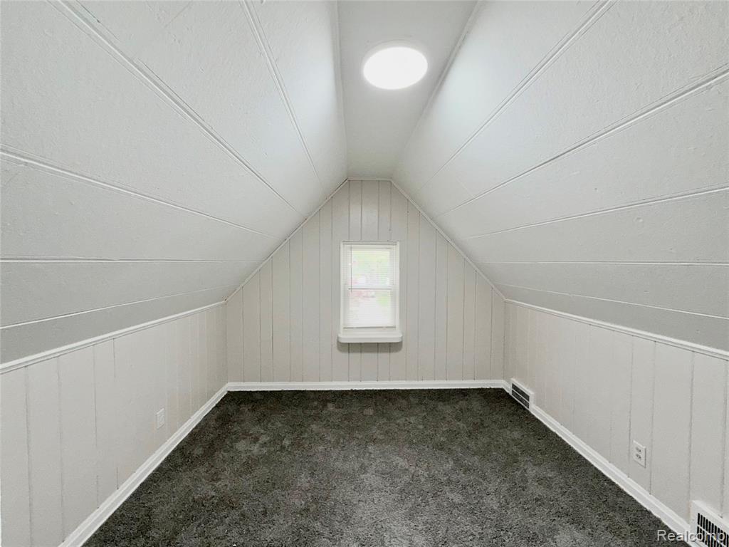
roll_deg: +0.1
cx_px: 364
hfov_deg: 102.1
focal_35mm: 14
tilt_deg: -1.9
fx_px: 295
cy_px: 274
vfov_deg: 85.7
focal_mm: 2.22
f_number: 2.2
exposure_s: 1/120
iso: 50
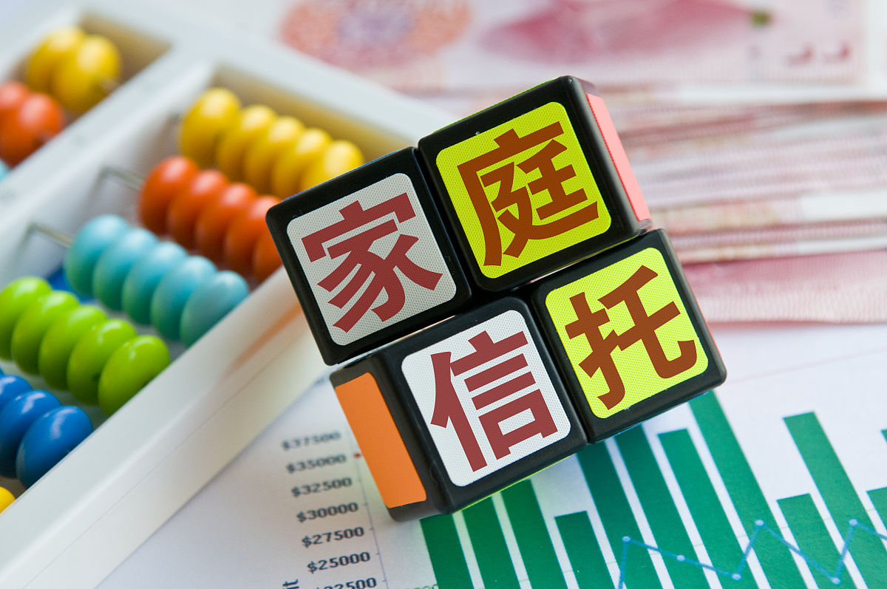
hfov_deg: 24.6
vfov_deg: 16.5
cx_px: 444
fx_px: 2030
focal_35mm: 82
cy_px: 294
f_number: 5
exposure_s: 1/100
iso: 500
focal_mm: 55
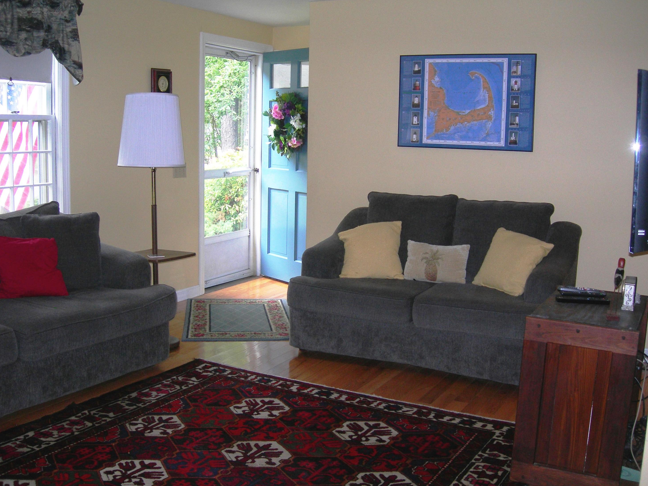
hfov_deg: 47.9
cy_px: 245
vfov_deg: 36.8
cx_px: 320
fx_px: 730
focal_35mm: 39
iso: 62
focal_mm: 7.8
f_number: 2.8
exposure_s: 1/60.1
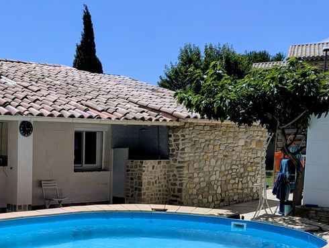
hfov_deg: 35.1
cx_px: -3
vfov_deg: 28.9
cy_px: 209
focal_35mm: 49
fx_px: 466
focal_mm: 6.81
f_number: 1.85
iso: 50
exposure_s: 1/3650
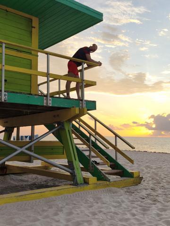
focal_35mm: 39
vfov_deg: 47.9
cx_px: 85
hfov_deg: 36.8
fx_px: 255
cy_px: 113
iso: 50
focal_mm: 6.45
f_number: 1.62
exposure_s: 1/565
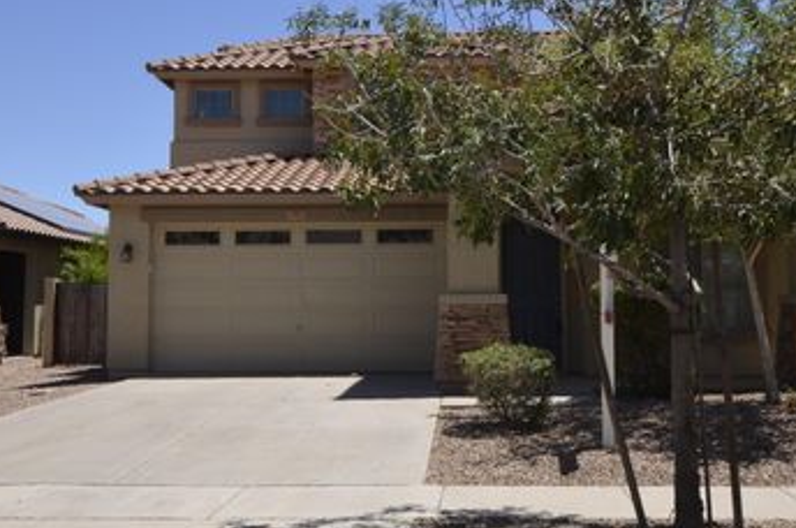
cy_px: 214
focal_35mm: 48
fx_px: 1059
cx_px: 412
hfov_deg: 41.2
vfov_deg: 27.9
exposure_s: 1/200
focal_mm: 22
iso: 100
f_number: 9
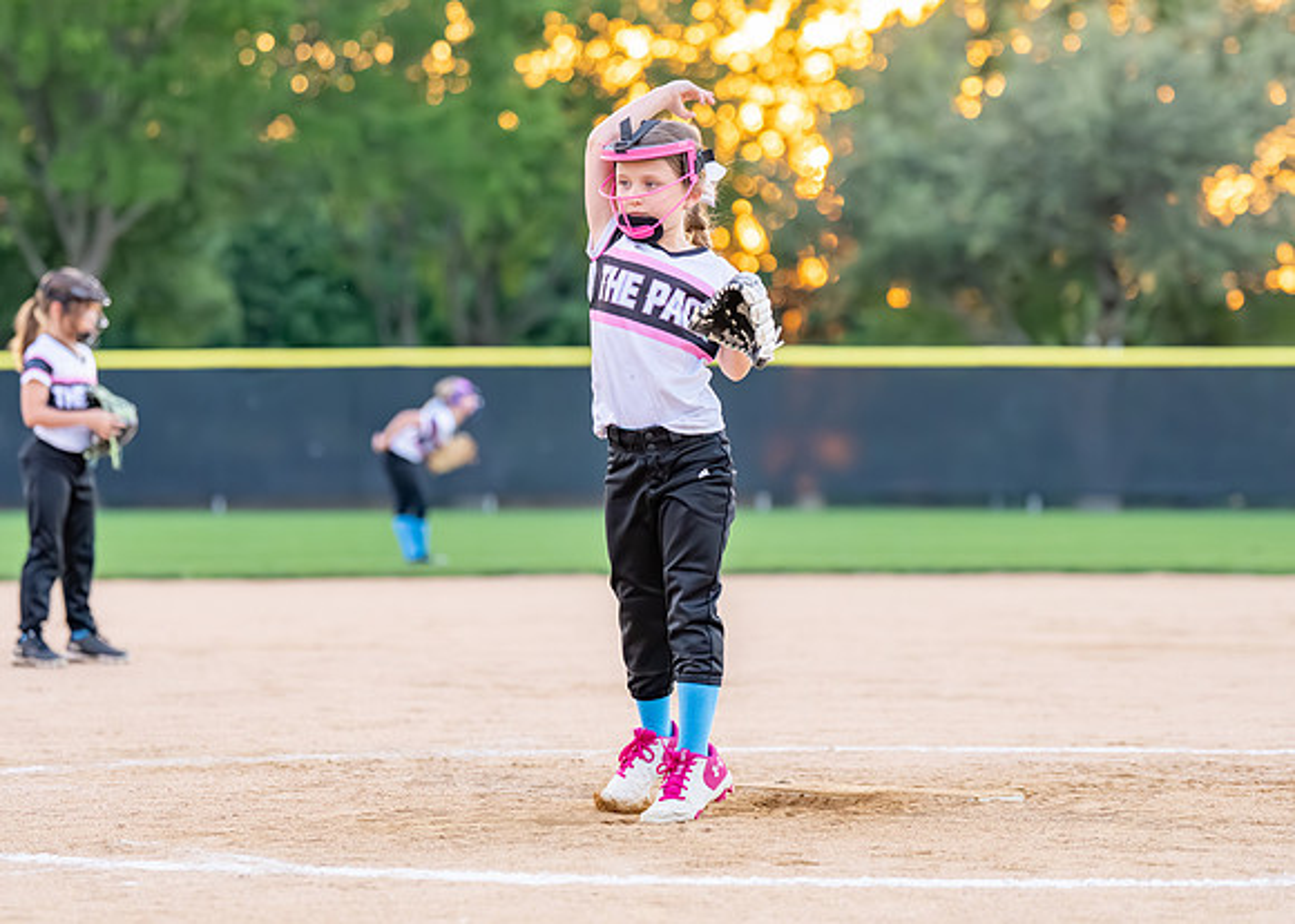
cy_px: 434
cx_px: 669
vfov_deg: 9.2
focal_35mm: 156
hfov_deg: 12.9
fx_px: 5723
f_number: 2.8
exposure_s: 1/1250
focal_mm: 113
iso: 1600
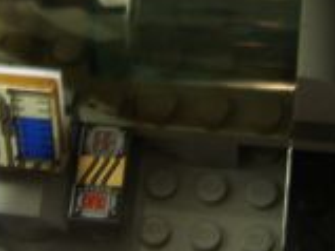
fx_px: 725
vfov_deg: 19.2
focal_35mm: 75
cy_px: 15
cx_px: 143
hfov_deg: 26.0
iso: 71
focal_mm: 8.13
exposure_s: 1/2
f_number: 2.7
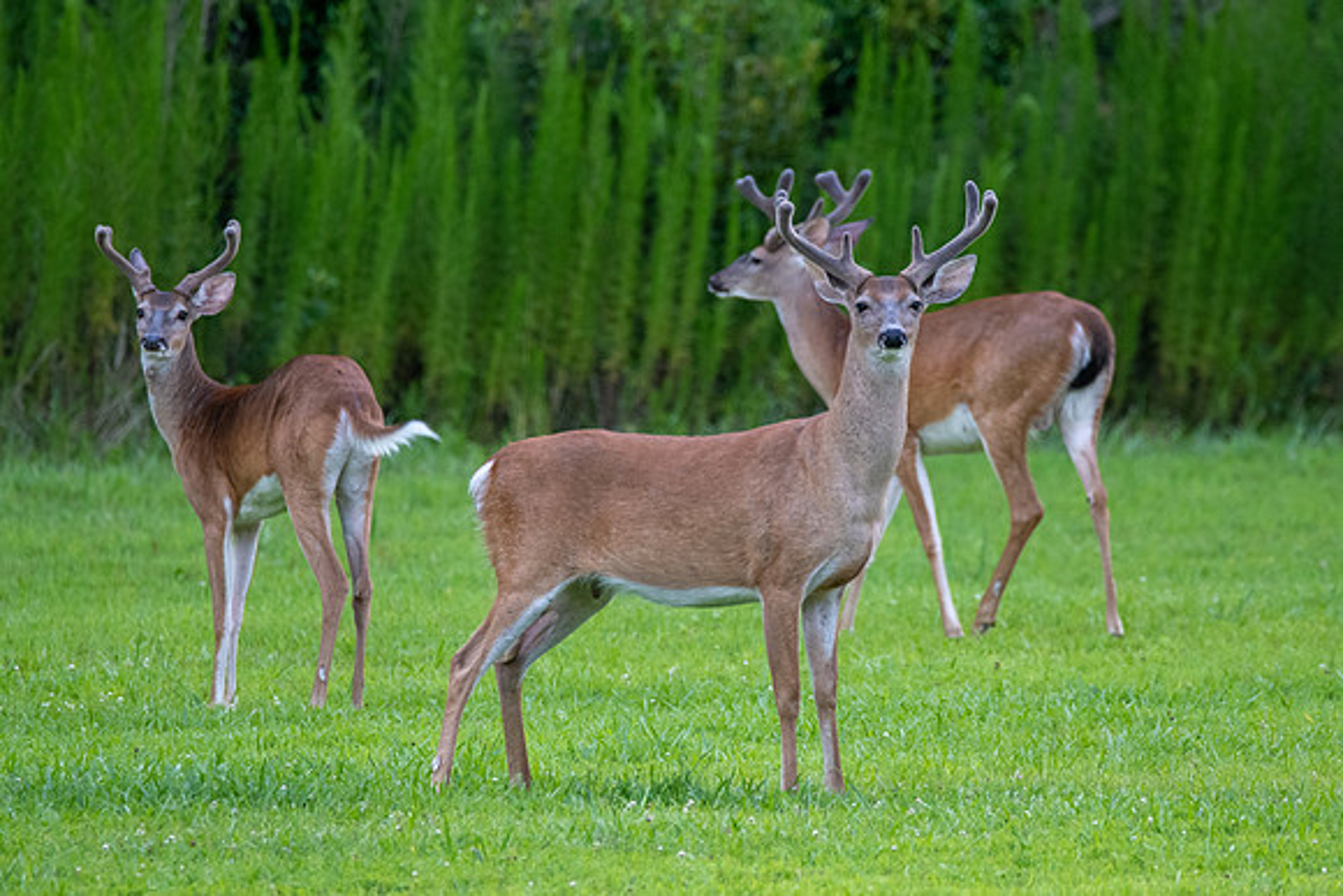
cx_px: 770
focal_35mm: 846
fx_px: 31570
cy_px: 404
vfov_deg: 1.6
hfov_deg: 2.4
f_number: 8
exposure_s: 1/320
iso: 1600
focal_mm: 600
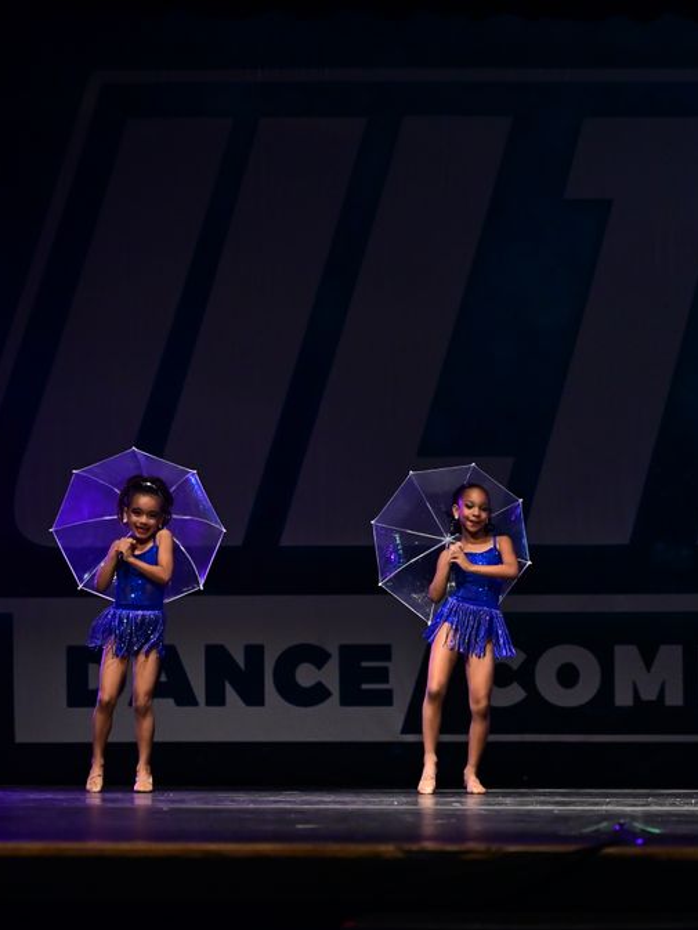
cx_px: 694
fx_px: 2123
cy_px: 471
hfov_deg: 18.2
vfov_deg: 24.7
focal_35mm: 79
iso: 6400
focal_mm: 54
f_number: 4
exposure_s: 1/800
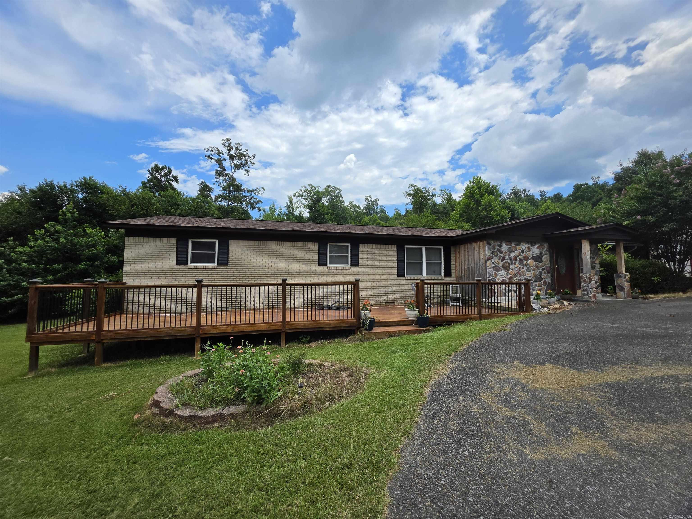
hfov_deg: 106.2
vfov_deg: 89.9
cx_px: 346
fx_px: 260
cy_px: 260
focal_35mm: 13
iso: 32
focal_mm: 2.2
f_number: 1.9
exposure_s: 1/2049
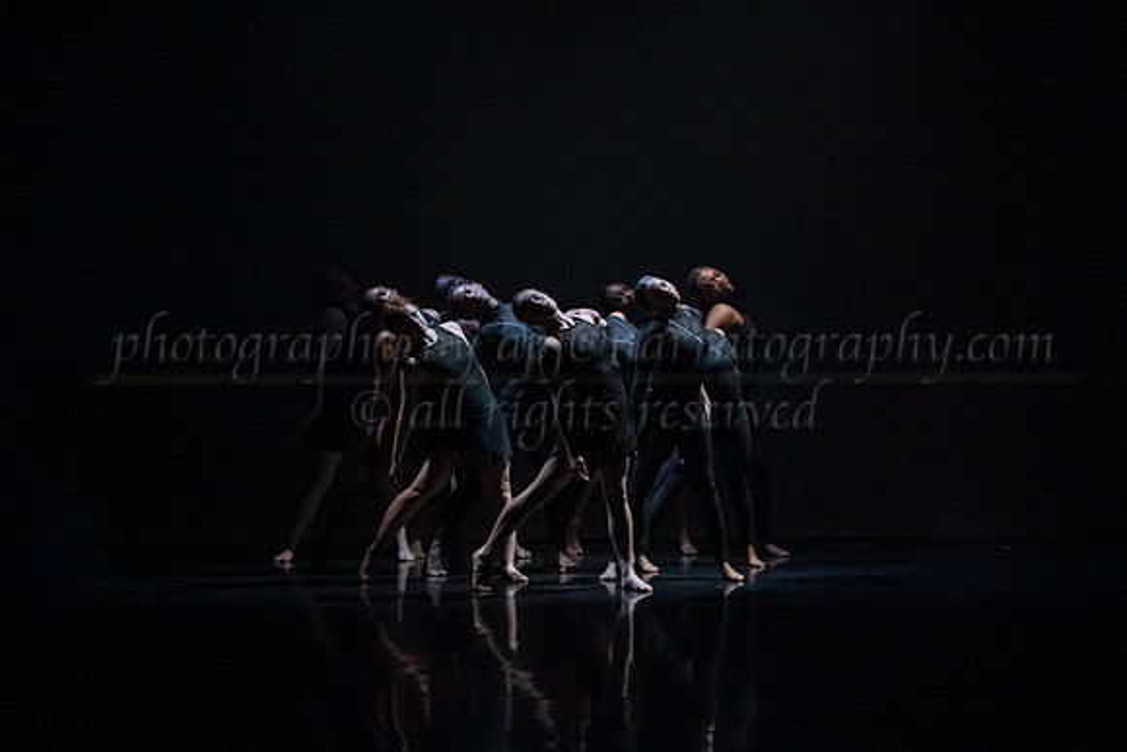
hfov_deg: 18.0
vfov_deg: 12.0
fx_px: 3566
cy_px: 376
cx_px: 582
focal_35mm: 114
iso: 4000
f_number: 2.8
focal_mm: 75
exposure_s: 1/250
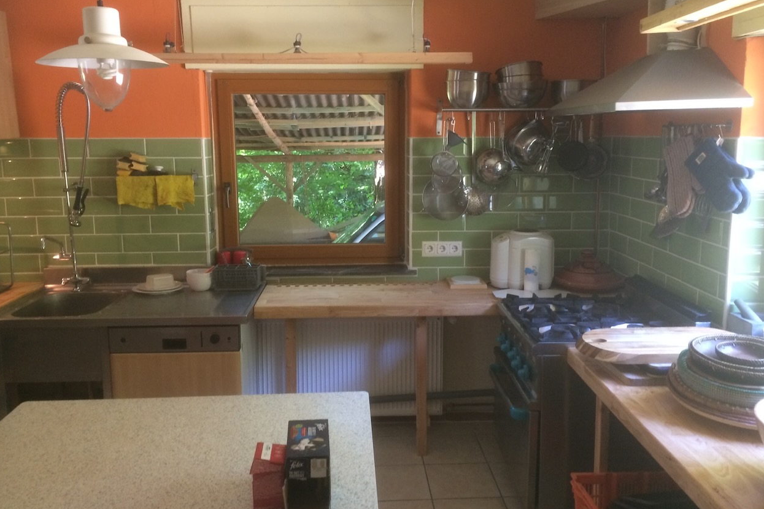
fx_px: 658
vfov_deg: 42.3
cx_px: 387
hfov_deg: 60.3
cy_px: 243
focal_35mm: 31
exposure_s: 1/33
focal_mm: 4.15
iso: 200
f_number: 2.2
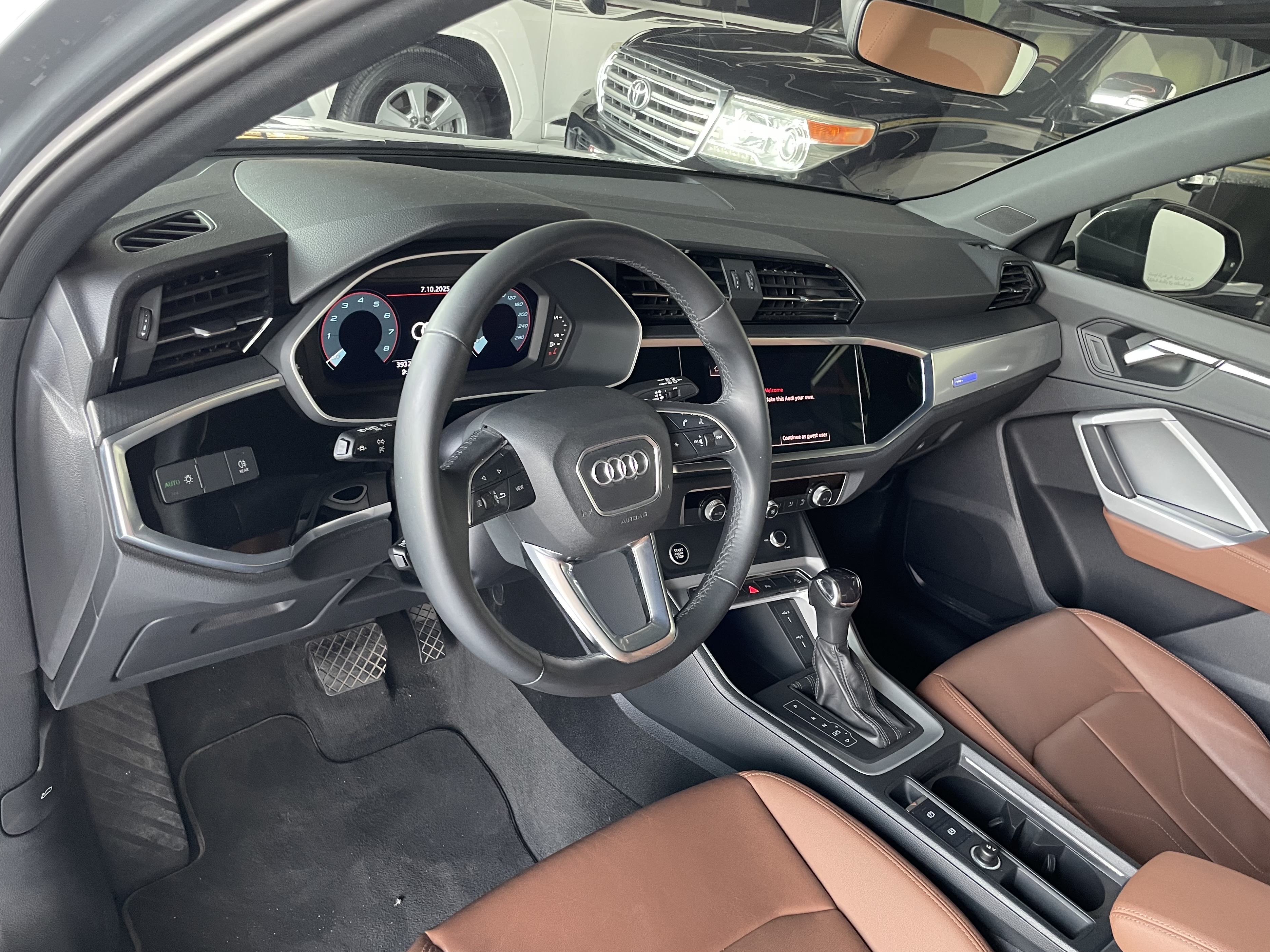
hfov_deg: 63.4
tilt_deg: -26.1
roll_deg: -13.0
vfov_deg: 49.7
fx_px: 1027
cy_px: 502
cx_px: 654
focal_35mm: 28
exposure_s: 1/60
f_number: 1.6
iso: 320
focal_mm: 4.2
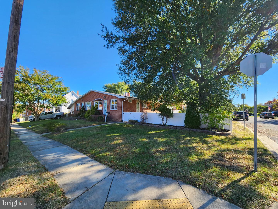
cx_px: 139
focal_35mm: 13
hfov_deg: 106.2
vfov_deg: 89.9
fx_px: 104
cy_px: 104
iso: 50
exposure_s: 1/633
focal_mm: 2.2
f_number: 2.2
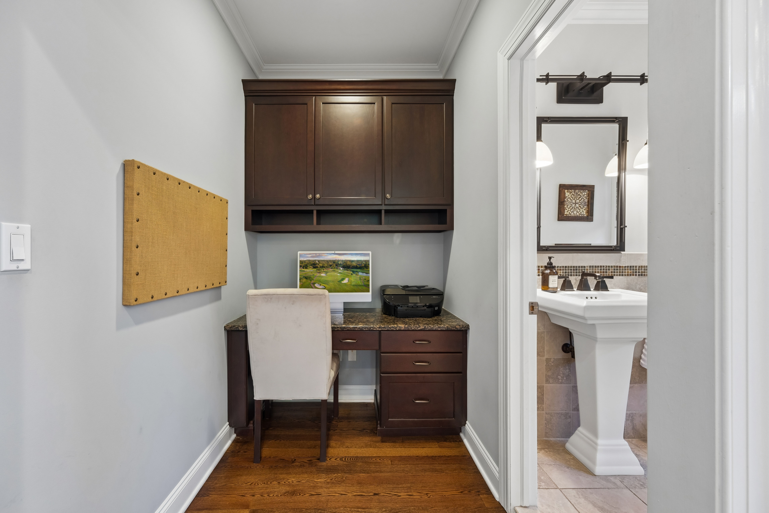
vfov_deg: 77.3
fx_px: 320
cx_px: 384
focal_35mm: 15
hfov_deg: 100.4
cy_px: 256
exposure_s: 1/2.5
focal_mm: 9.7
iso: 200
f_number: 8
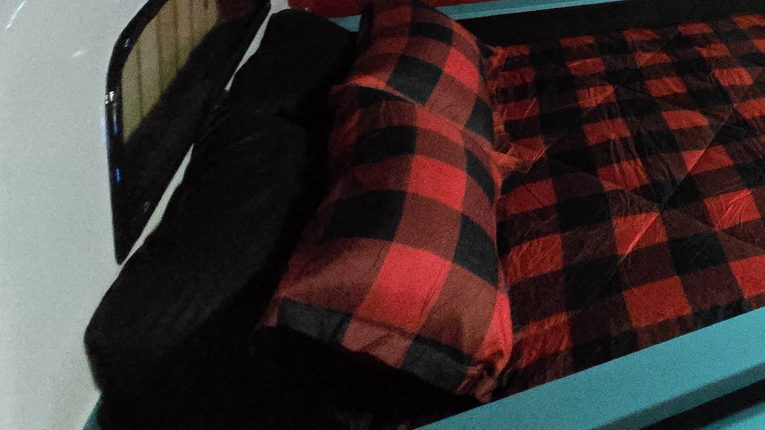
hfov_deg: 45.8
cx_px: 838
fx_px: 649
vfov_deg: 28.1
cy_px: -170
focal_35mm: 32
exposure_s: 1/24
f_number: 2.2
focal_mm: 2.2
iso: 2000
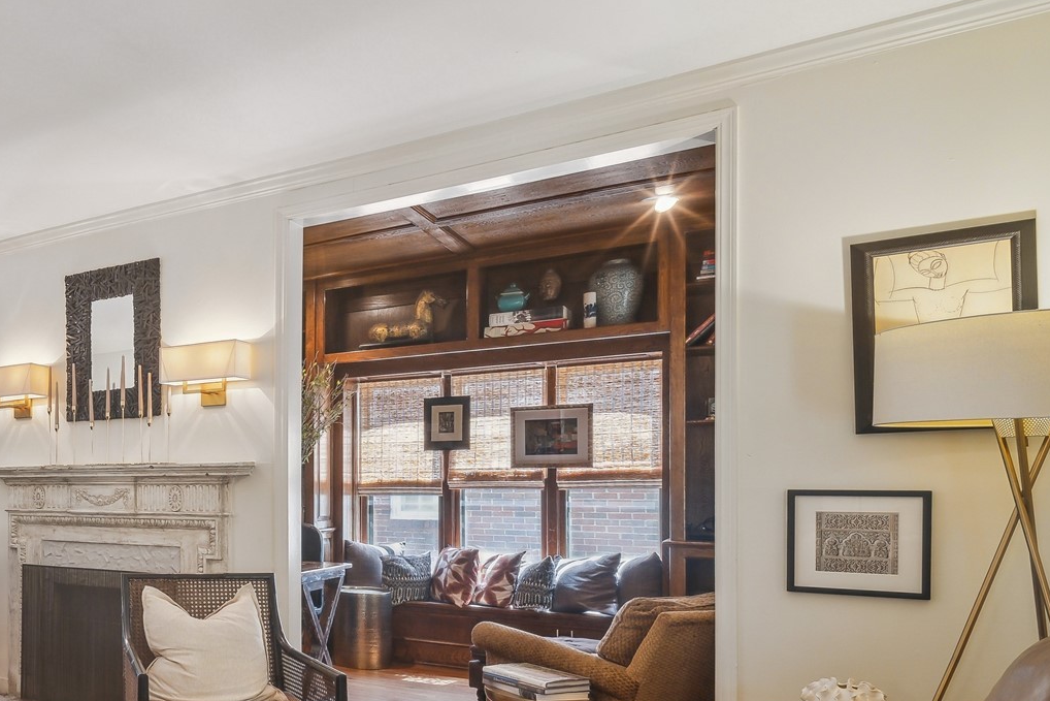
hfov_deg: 53.5
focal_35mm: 28
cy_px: 485
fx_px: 817
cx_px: 33
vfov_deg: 45.5
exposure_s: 1/10
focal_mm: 14
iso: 640
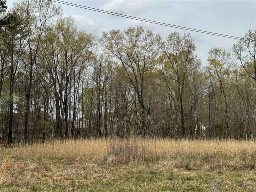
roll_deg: +0.1
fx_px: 355
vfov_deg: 30.3
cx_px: 128
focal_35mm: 48
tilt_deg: +5.4
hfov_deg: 39.7
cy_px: 96
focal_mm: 6.76
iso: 64
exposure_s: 1/5376
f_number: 1.78
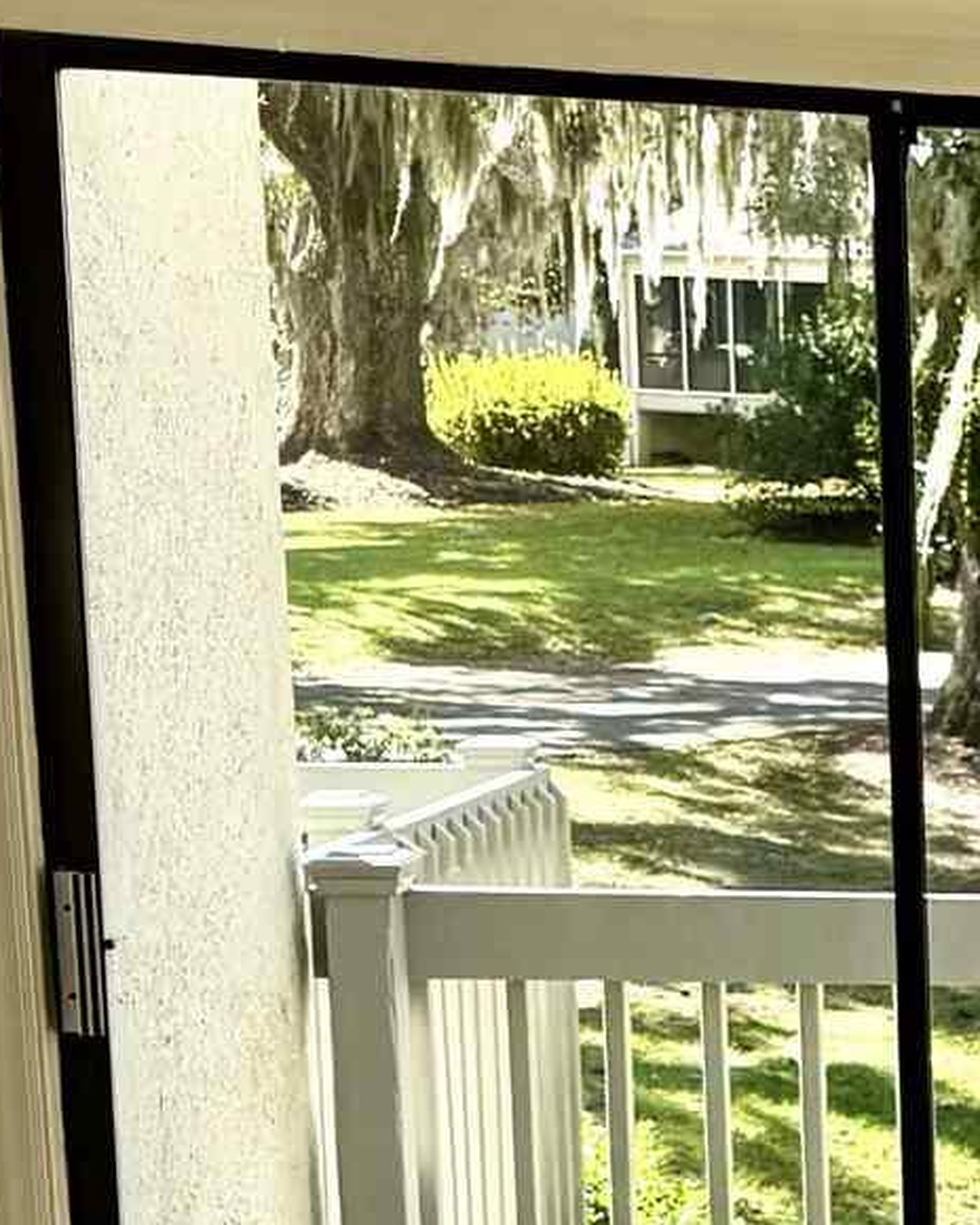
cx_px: 2708
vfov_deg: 15.2
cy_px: 1246
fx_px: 4496
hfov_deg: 10.0
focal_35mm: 124
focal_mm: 6.76
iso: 80
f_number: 1.78
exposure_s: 1/747
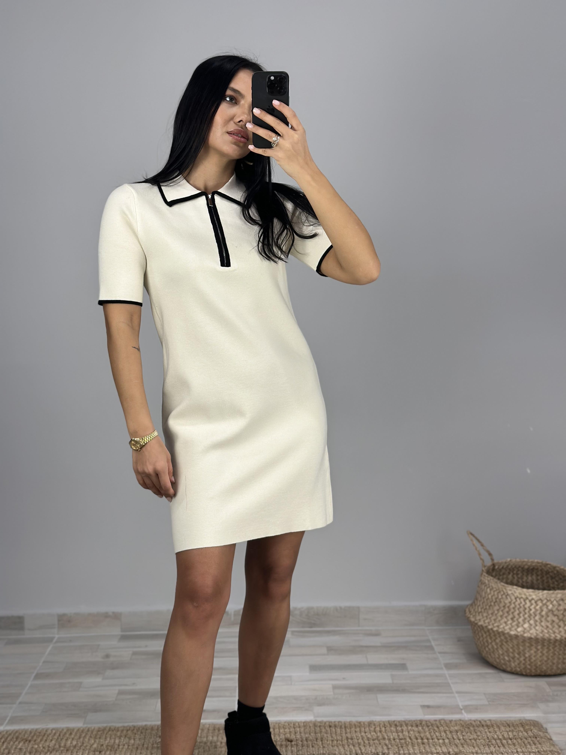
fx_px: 1046
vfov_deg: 39.7
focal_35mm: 48
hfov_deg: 30.3
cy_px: 378
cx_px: 283
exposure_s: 1/100
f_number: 1.78
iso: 80
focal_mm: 6.86
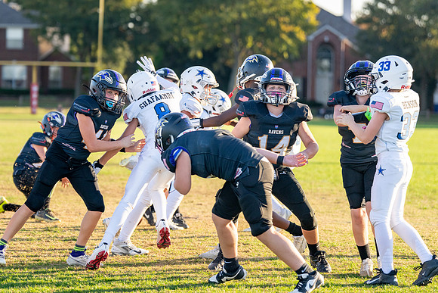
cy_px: 96
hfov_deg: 12.9
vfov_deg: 8.6
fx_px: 1943
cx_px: 167
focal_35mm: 160
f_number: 2.8
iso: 320
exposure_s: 1/2000
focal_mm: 117
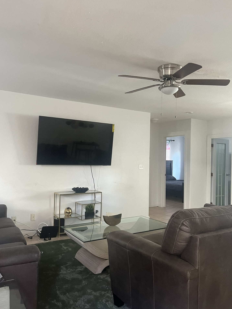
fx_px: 250
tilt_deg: -0.3
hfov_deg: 49.7
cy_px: 157
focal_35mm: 28
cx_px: 119
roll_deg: +0.3
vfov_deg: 63.4
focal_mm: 5.1
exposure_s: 1/60
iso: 320
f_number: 1.6
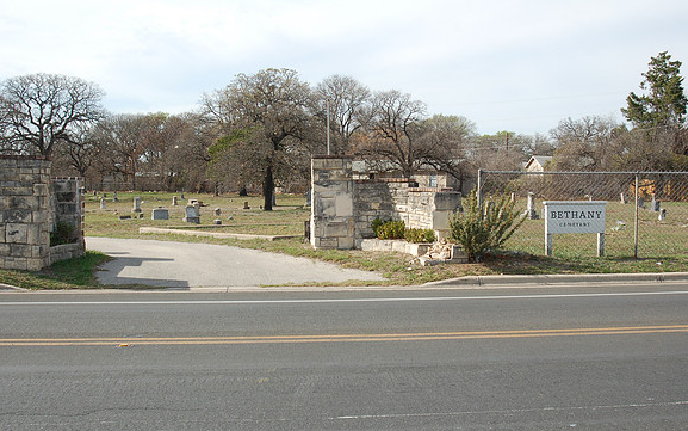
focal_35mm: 43
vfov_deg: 29.9
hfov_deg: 46.2
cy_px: 217
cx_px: 343
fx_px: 806
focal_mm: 28
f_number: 9
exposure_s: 1/320
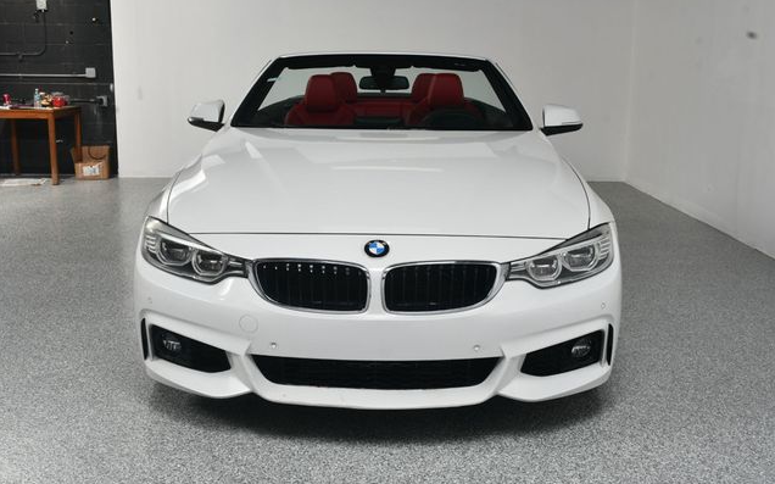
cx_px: 386
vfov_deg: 32.0
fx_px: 845
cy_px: 228
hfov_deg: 49.3
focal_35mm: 40
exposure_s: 1/160
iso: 100
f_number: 13
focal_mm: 26
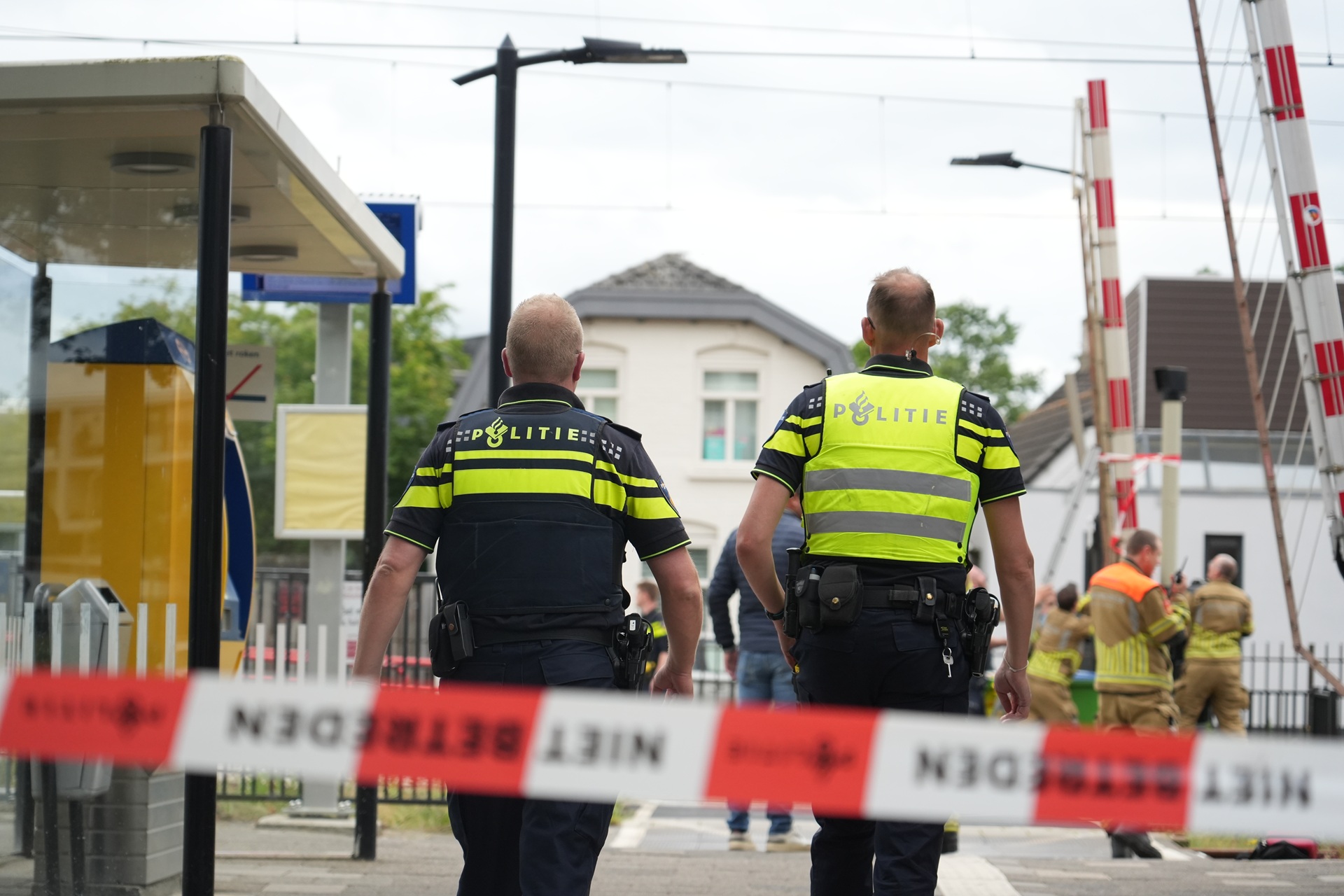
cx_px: 672
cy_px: 448
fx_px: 3584
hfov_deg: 21.2
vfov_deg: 14.3
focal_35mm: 96
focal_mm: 96
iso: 1250
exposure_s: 1/2000
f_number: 4.5
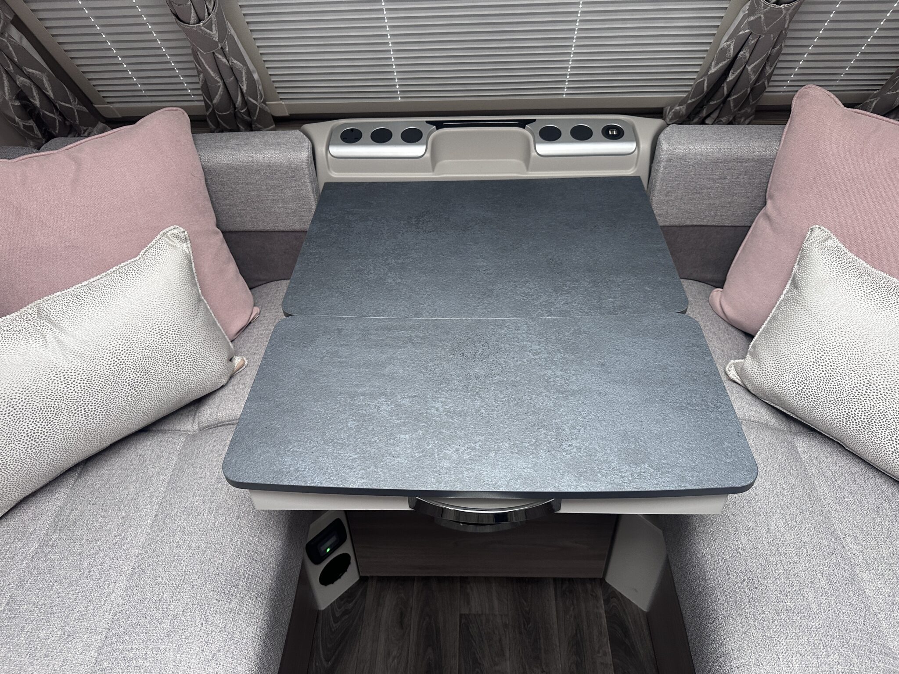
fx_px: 623
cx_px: 450
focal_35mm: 24
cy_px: 337
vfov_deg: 56.8
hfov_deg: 71.6
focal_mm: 6.86
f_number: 1.78
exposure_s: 1/116
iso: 250
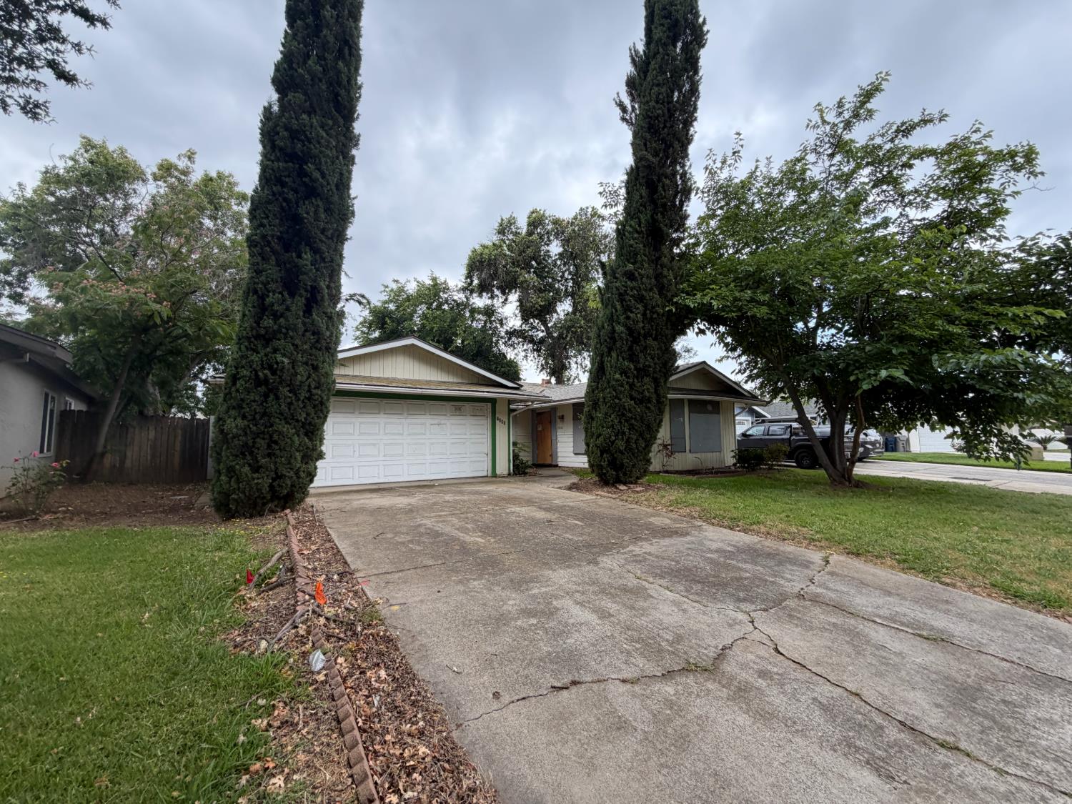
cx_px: 536
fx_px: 434
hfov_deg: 102.1
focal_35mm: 14
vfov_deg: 85.7
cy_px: 402
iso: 64
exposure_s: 1/451
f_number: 2.2
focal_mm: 2.22
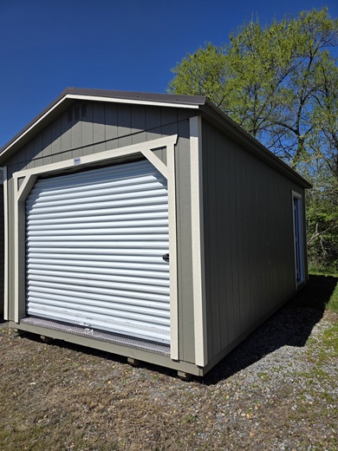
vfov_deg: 73.9
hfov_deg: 58.9
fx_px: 299
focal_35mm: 23
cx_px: 169
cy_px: 226
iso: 64
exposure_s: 1/7944
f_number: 1.7
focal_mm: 6.3
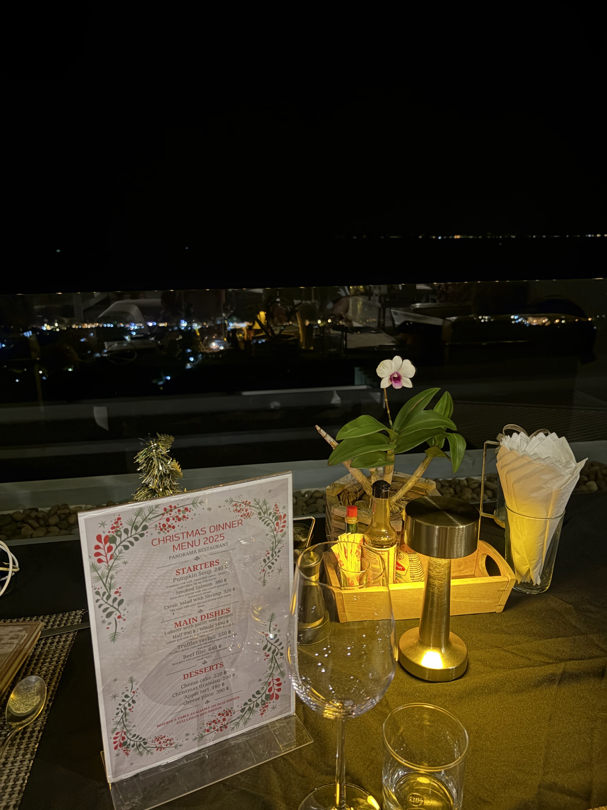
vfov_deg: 67.3
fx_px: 608
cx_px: 304
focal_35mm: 26
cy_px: 405
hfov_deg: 53.1
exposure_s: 1/13
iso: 500
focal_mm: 5.96
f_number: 1.6
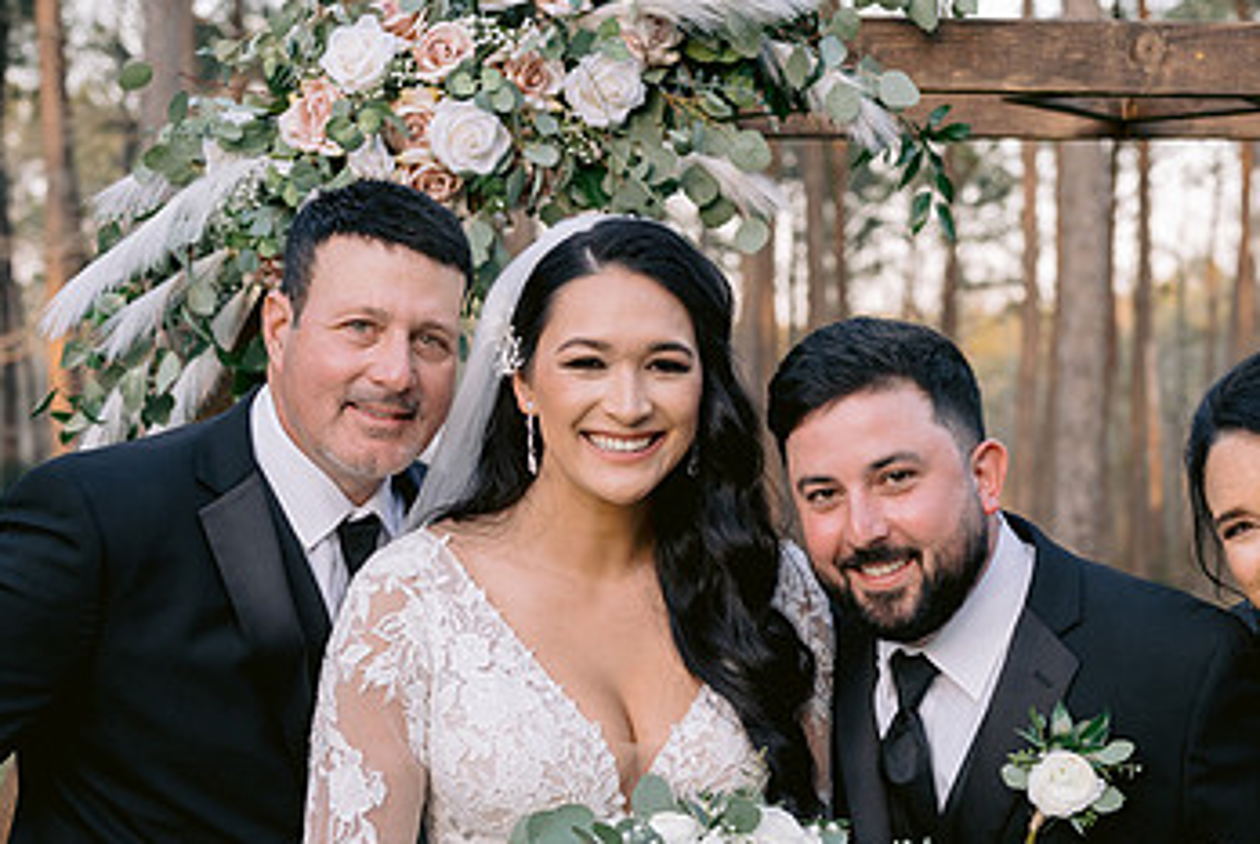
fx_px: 3084
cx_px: 758
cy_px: 621
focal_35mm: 88
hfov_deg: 23.1
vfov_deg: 15.5
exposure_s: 1/160
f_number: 4
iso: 500
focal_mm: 50
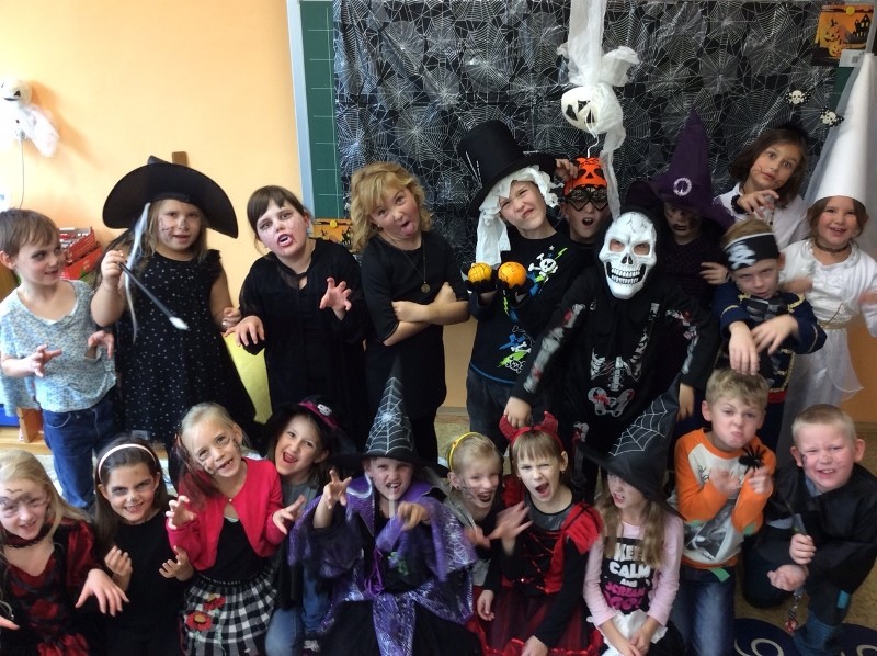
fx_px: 810
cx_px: 438
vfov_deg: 44.1
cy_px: 328
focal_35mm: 32
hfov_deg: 56.9
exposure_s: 1/25
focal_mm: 3.3
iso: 64
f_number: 2.4
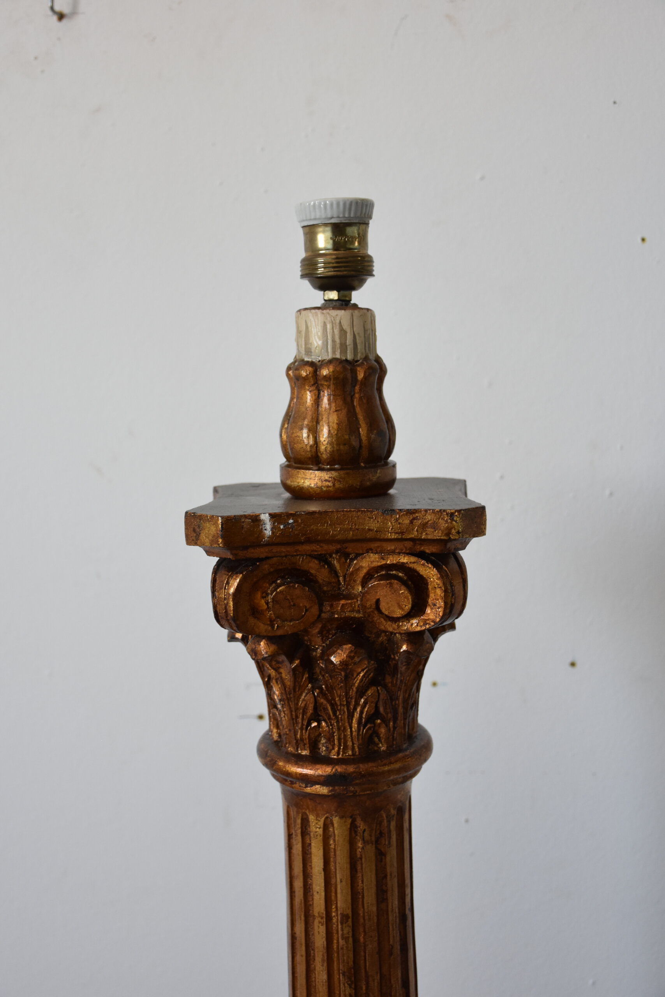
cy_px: 498
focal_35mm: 40
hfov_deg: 33.0
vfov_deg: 47.9
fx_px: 1122
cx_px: 332
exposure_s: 1/100
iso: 800
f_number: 5
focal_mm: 27
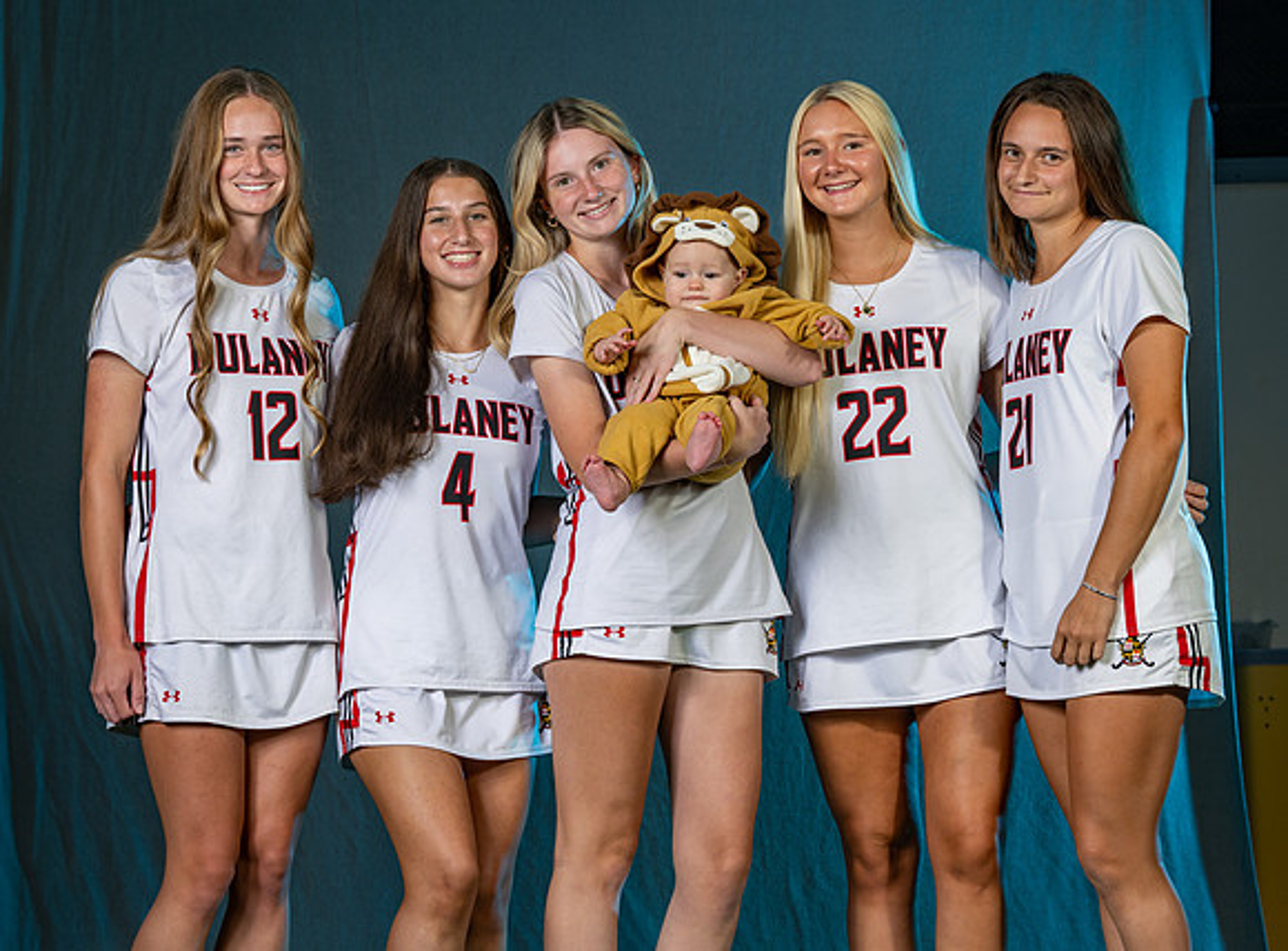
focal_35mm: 115
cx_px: 787
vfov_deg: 12.8
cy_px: 434
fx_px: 4236
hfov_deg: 17.3
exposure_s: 1/200
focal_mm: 85
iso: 80
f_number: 5.6
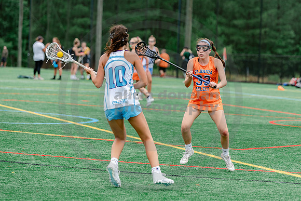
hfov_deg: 10.9
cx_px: 189
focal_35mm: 188
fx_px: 1573
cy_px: 74
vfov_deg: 7.3
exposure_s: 1/640
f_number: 3.2
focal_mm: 135
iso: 250
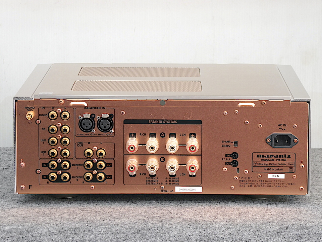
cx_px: 161
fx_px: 1405
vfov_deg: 9.8
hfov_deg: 13.1
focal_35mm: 151
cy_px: 121
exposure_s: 1/8
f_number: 5.4
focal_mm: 27.1
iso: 100
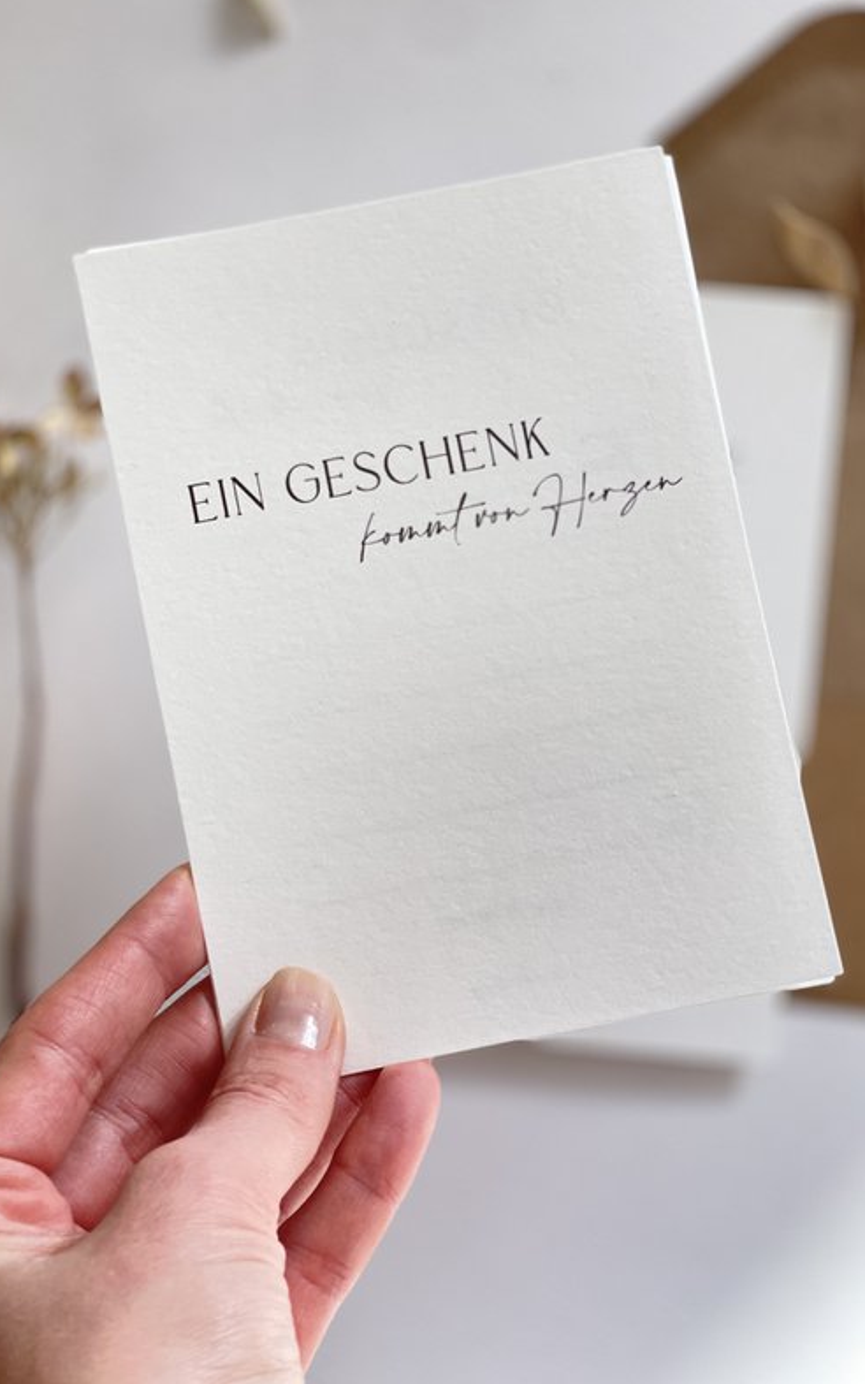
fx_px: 2602
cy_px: 684
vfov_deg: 29.8
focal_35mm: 69
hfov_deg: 18.9
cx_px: 422
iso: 125
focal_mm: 7.5
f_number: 2.2
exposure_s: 1/121
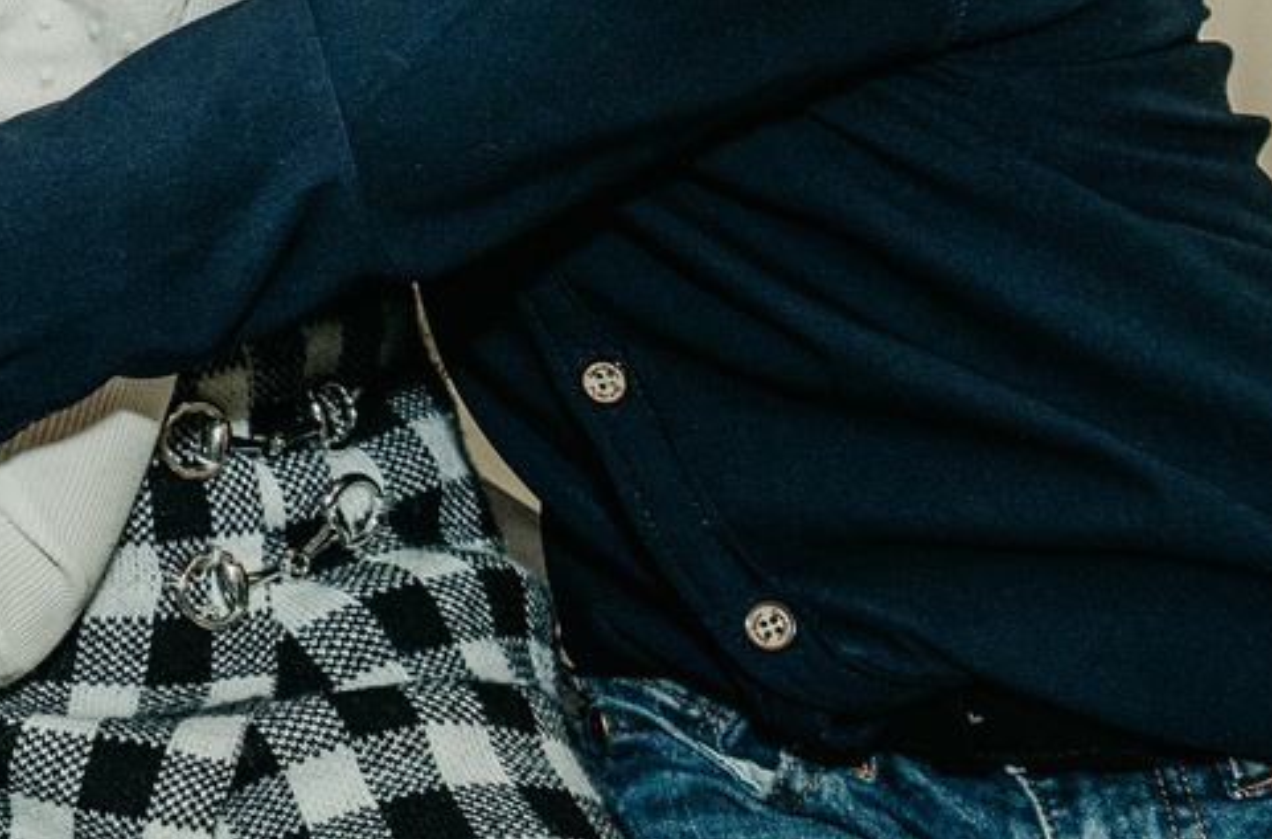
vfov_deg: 7.6
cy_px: -407
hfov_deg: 10.5
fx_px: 6232
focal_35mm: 177
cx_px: -1399
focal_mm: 29
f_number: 5
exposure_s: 1/160
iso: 320
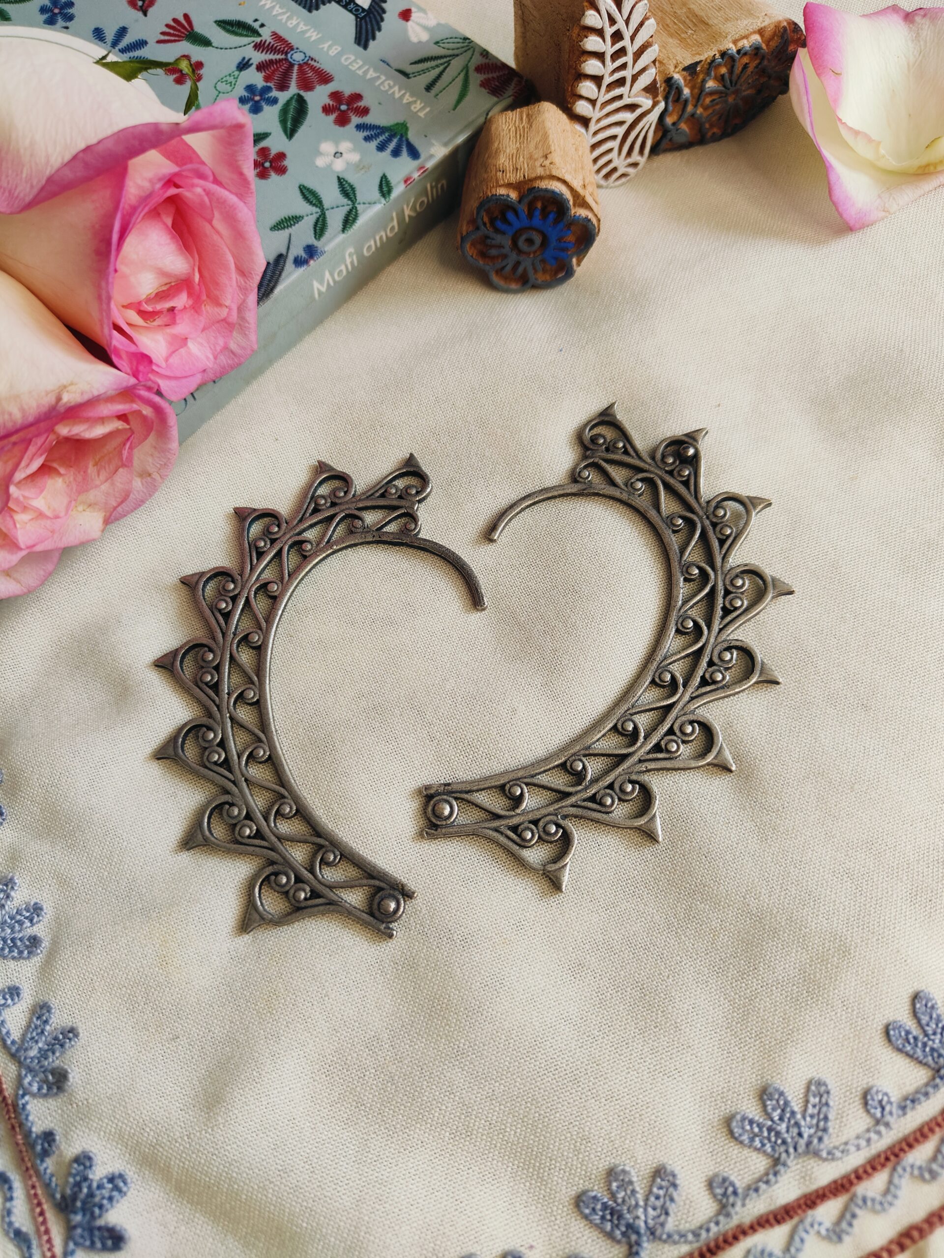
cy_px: 629
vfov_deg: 71.6
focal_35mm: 24
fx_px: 873
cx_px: 472
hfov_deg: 56.8
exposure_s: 1/100
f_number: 1.8
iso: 160
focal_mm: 5.59
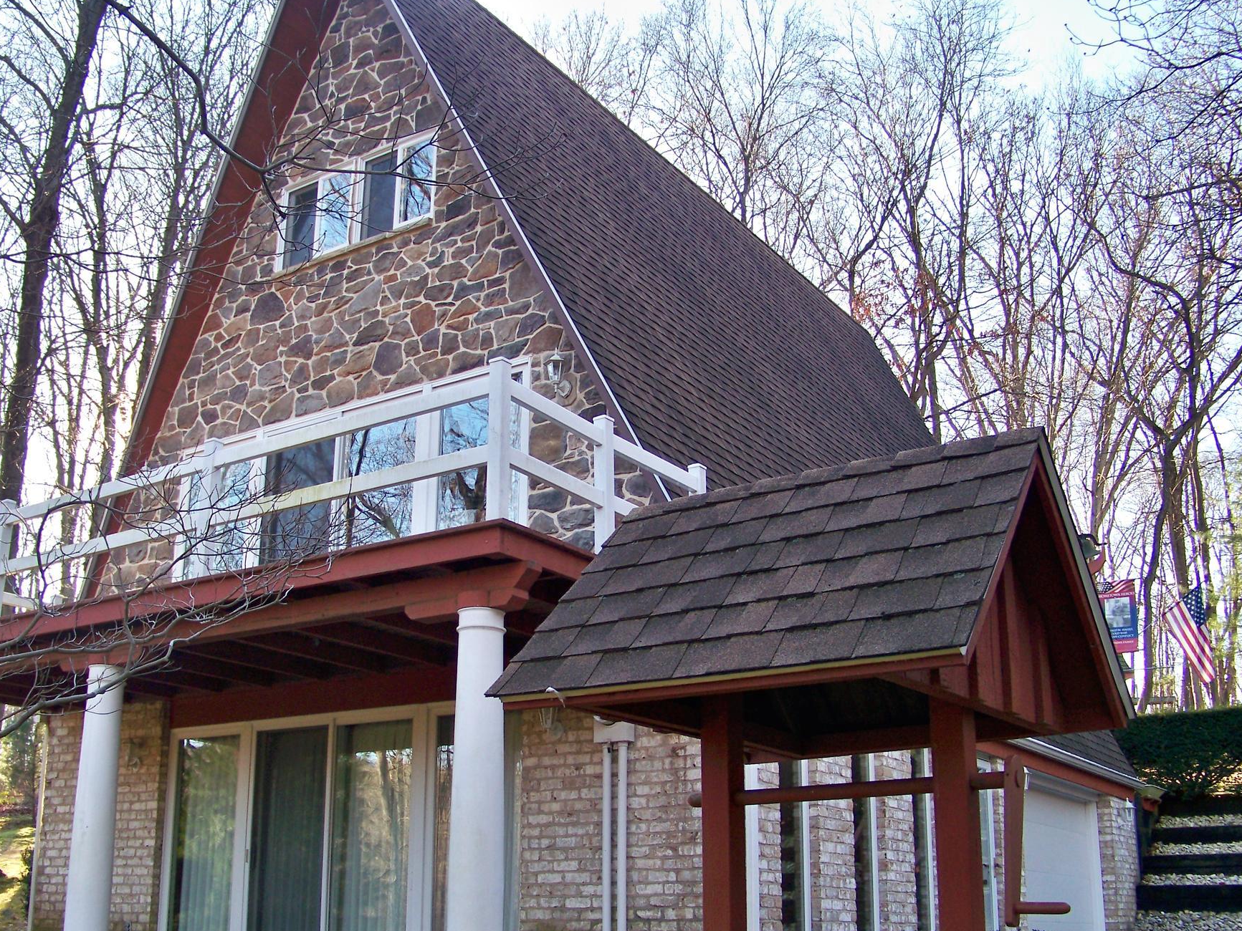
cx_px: 547
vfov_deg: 36.7
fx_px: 1399
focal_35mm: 39
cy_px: 541
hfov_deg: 47.8
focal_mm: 5.85
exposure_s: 1/125
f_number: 2.8
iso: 125
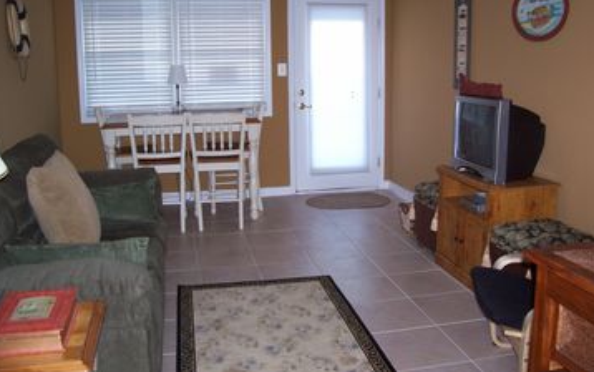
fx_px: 599
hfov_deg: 52.7
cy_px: 148
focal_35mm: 37
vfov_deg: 34.3
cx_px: 295
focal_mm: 5.6
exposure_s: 1/112
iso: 140
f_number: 2.7
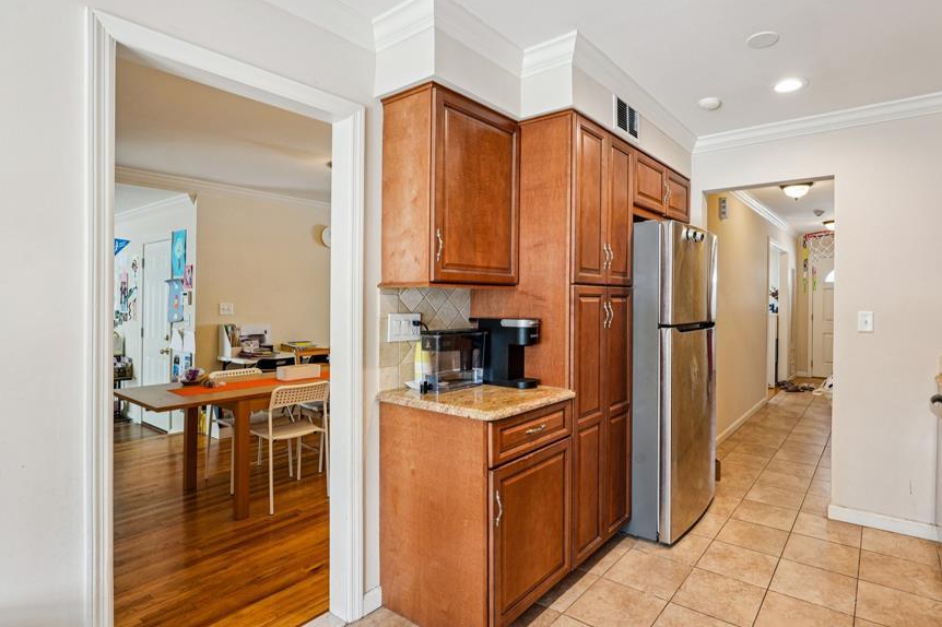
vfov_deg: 64.5
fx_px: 497
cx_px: 551
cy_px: 300
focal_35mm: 19
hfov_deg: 86.2
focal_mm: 16
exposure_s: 1/13
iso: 400
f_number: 8
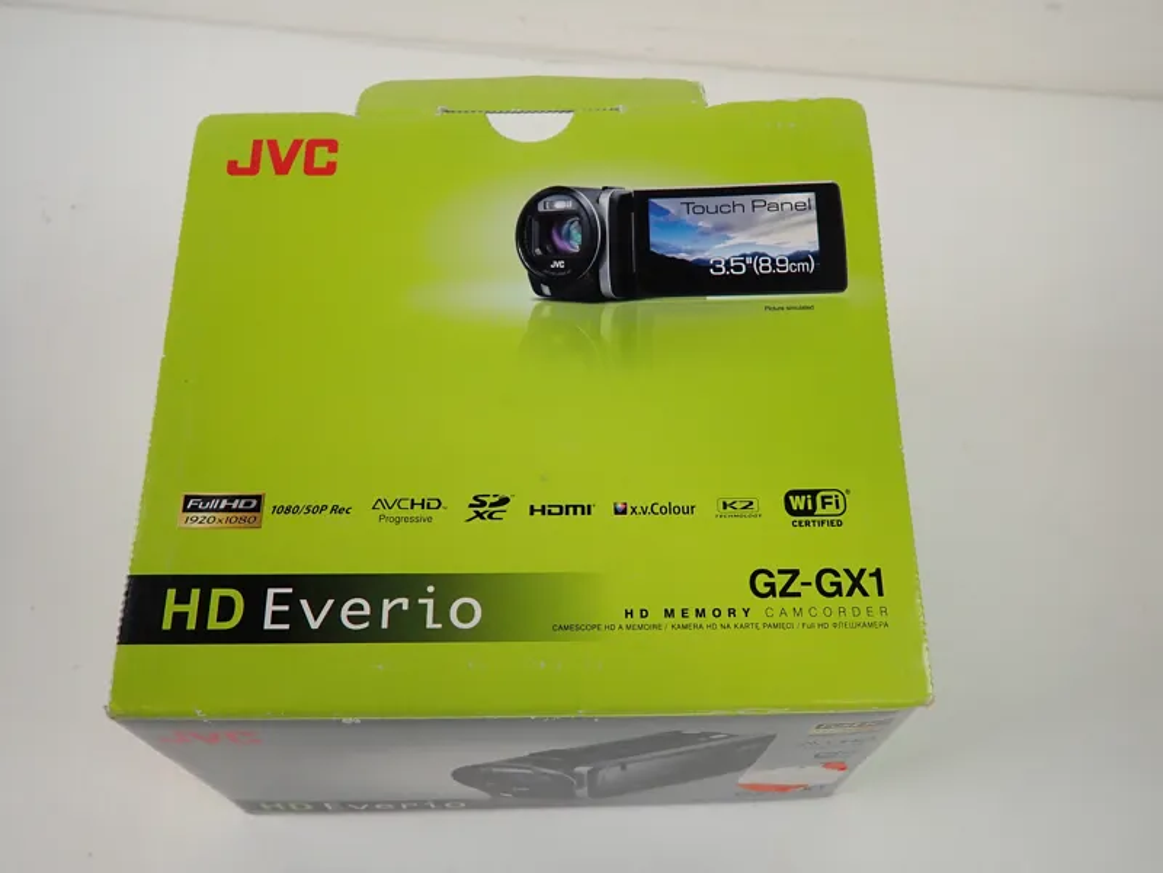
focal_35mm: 19
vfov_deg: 68.7
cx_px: 582
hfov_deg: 84.7
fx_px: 638
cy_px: 436
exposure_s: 1/125
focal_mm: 3.33
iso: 160
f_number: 2
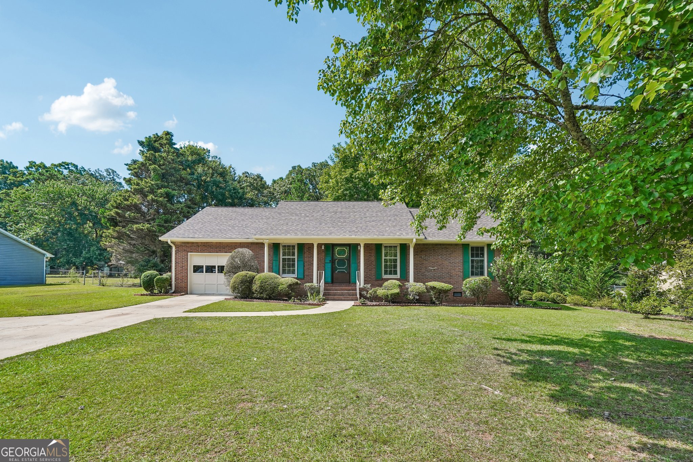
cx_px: 346
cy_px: 231
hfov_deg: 96.7
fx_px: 308
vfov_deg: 73.7
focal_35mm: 16
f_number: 8
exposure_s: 1/400
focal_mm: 16
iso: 400
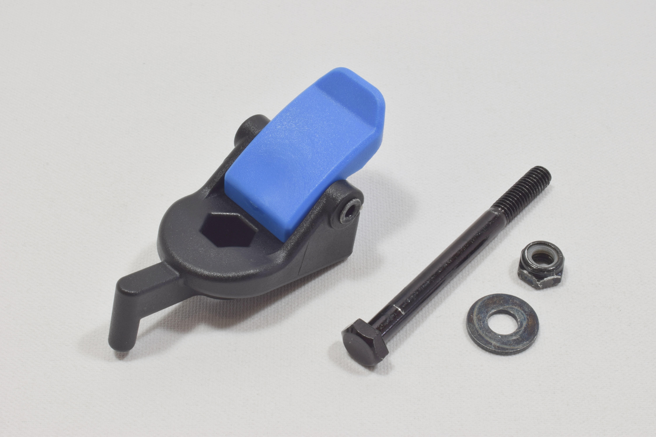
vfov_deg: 18.9
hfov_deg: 28.1
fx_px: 1312
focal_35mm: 72
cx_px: 328
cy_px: 218
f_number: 32
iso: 100
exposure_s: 1
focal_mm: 48
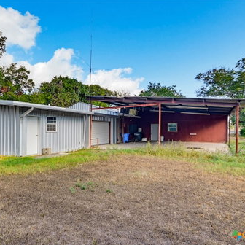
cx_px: 95
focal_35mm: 22
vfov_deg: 69.6
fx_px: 176
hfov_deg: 68.7
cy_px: 123
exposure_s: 1/100
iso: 100
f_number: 7.1
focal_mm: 11.5
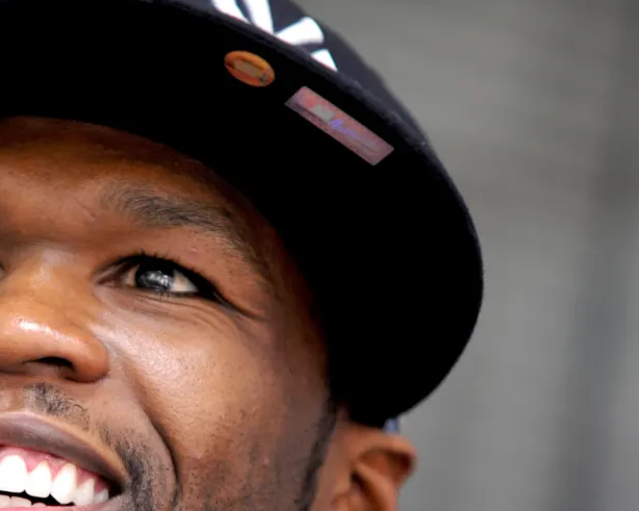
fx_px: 5918
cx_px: 107
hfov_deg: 6.2
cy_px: 342
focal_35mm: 313
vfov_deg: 4.9
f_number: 2.8
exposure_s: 1/200
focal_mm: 200
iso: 2500
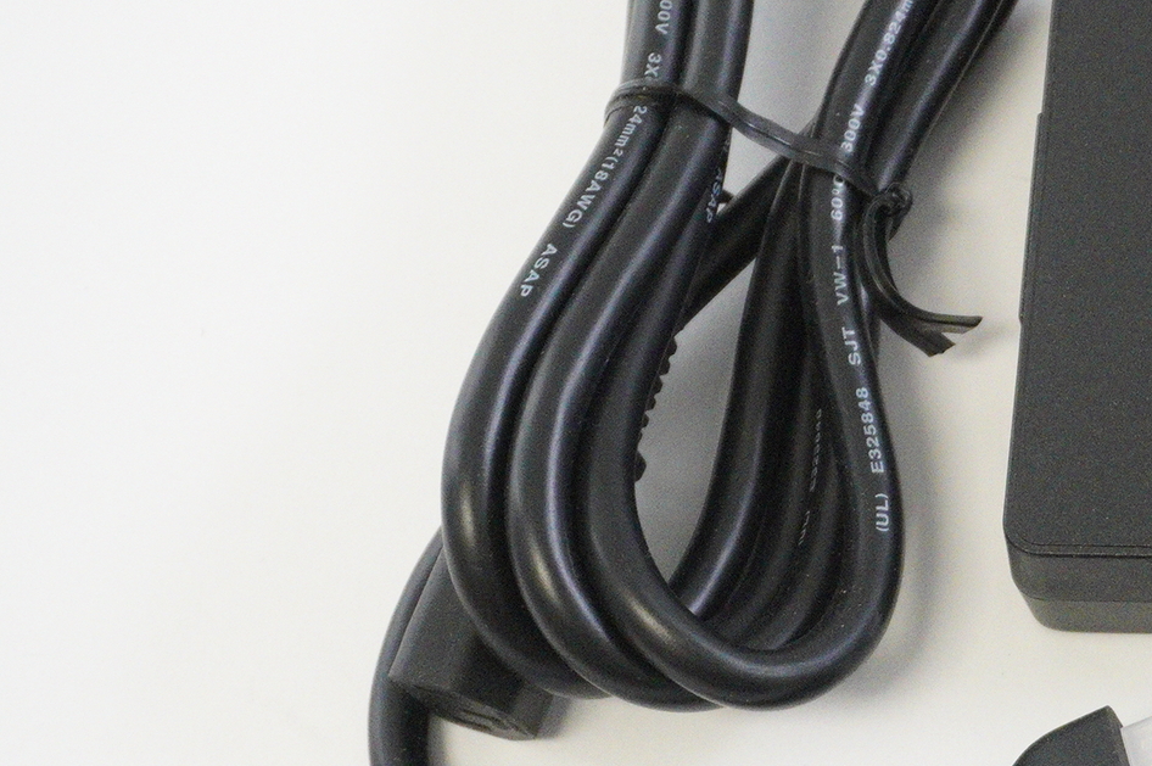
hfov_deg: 17.3
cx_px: 1503
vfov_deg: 12.3
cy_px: 332
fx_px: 3549
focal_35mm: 111
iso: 5000
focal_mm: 28
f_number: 5.6
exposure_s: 1/200
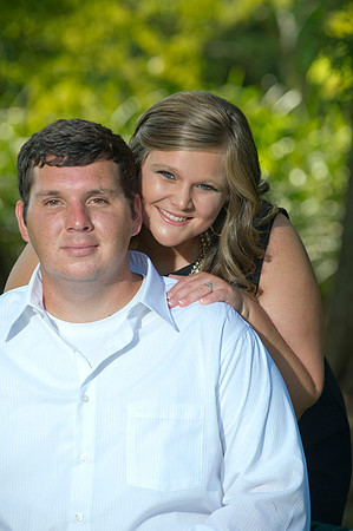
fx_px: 2948
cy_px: 266
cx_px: 176
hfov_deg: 6.9
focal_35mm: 200
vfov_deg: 10.3
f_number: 5
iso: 320
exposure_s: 1/250
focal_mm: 200
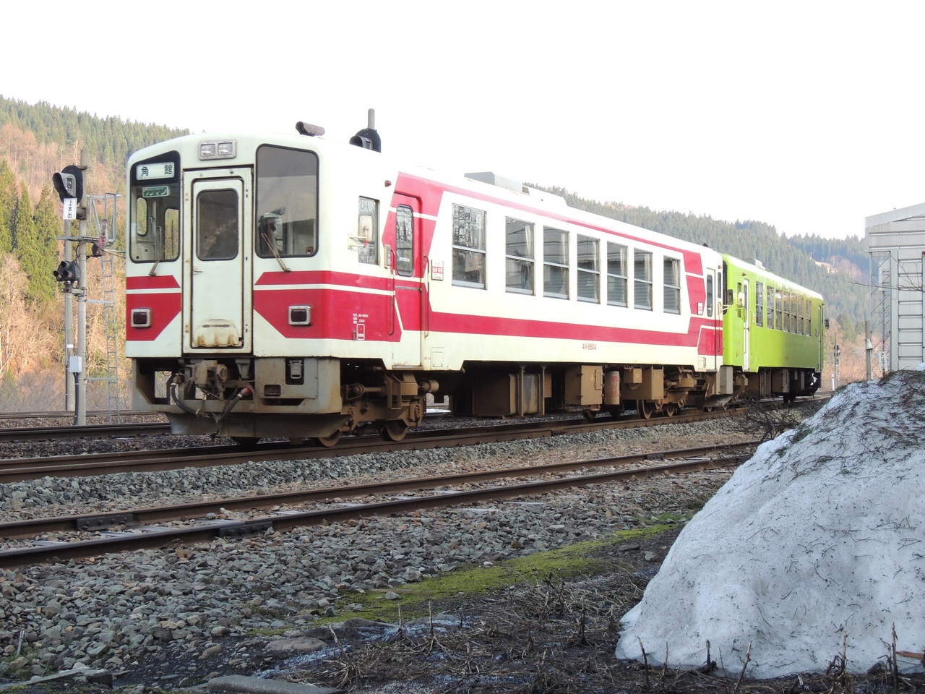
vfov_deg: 24.4
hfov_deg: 32.2
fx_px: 1603
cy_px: 347
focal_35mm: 60
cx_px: 462
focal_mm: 10.7
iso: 400
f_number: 5.3
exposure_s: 1/200
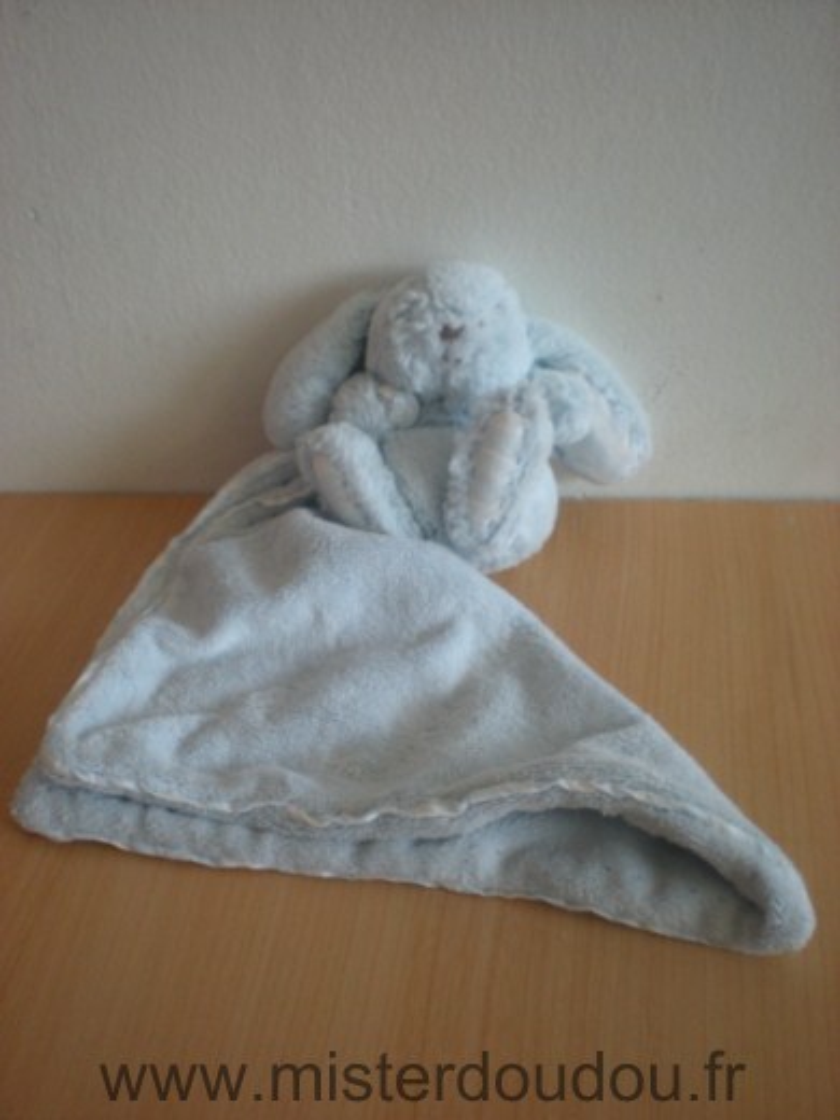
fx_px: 1229
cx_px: 420
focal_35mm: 38
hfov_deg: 37.7
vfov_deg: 49.0
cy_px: 560
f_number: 3.1
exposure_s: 1/24.3
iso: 200
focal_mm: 6.3
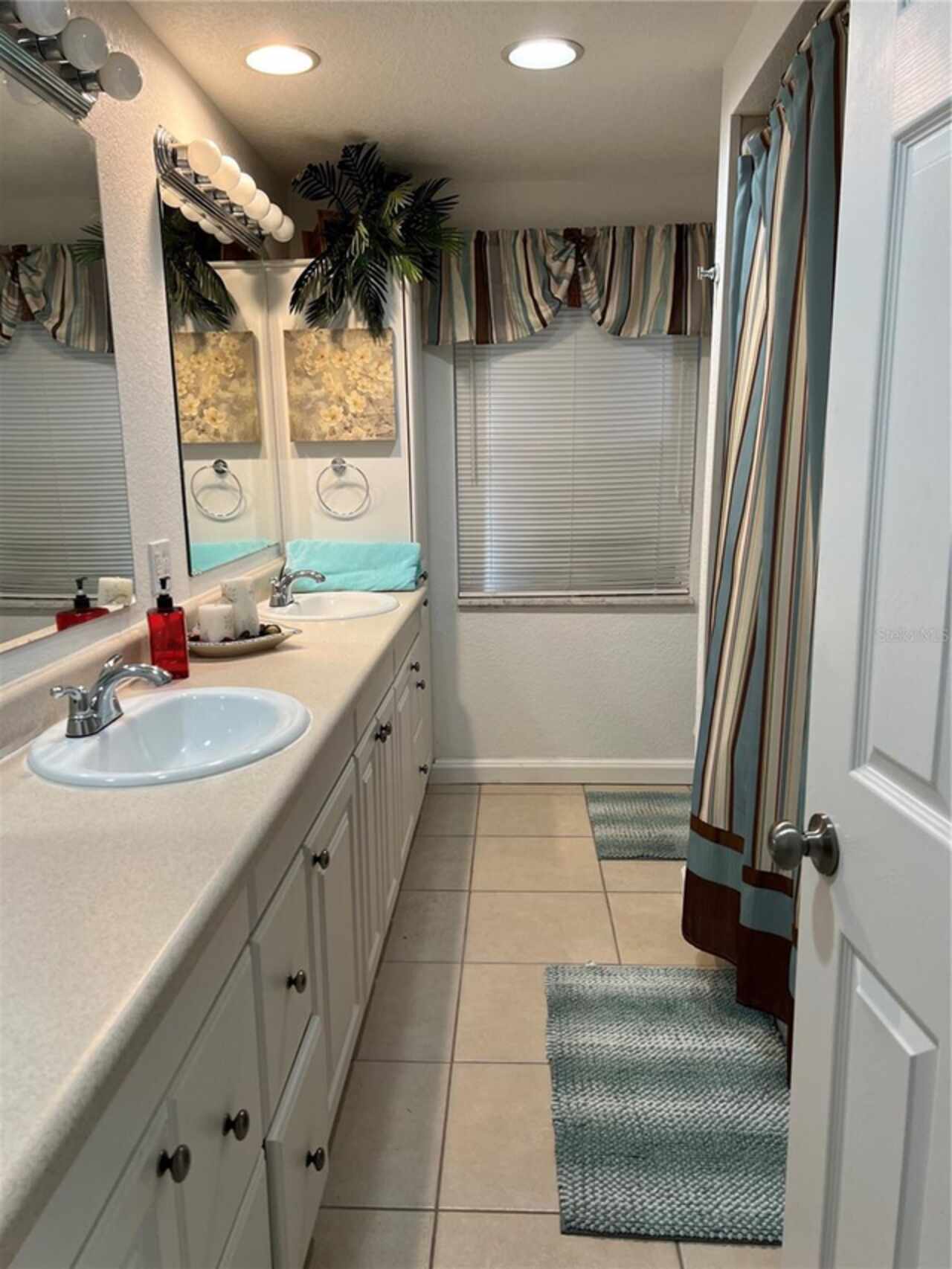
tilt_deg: -10.2
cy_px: 634
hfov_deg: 53.1
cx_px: 476
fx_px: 953
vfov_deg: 67.3
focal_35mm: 26
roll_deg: +0.5
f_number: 1.5
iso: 80
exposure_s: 1/60
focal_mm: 5.7
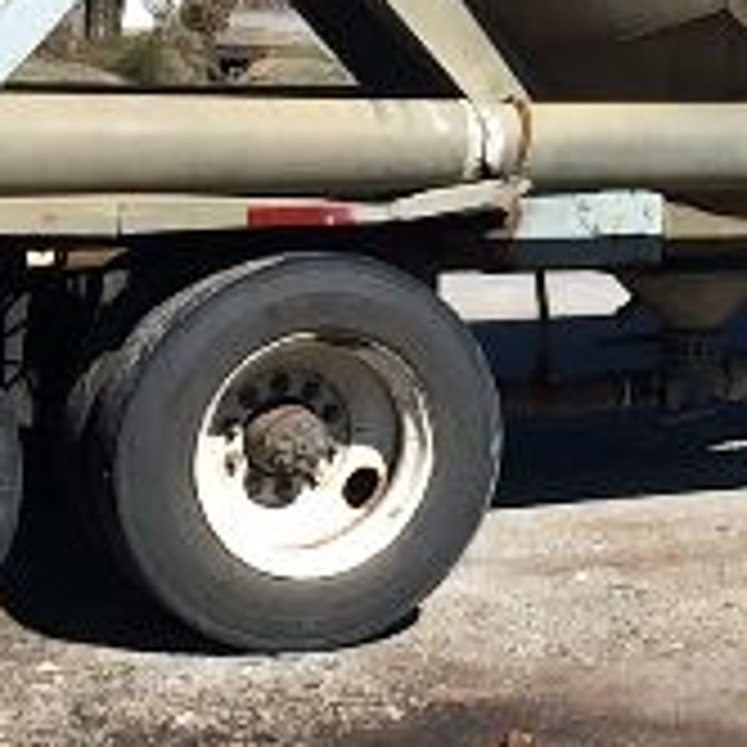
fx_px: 2417
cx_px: 824
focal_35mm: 99
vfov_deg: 17.4
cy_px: 117
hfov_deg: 17.0
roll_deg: -0.3
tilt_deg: -2.2
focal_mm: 4.15
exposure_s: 1/2793
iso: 32
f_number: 2.2
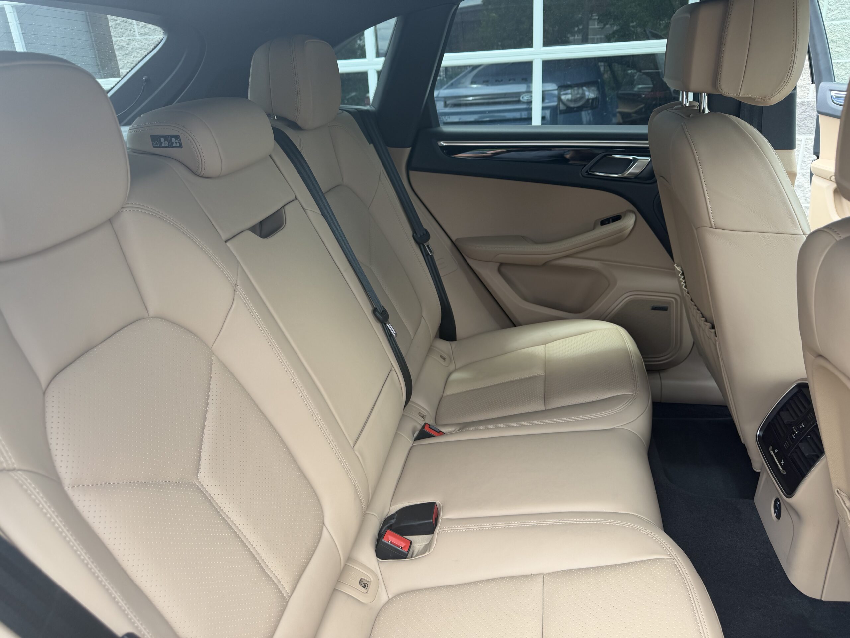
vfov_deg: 56.8
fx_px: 589
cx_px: 425
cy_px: 319
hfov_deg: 71.6
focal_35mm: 24
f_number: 1.78
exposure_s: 1/132
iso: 50
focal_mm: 6.76
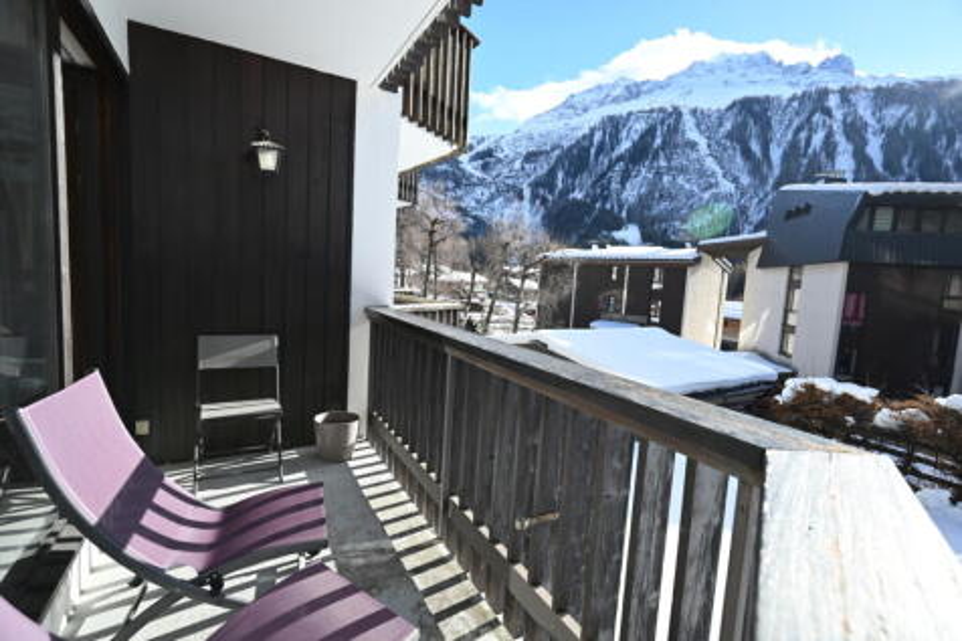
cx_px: 481
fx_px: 454
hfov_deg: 93.3
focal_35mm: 17
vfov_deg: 70.4
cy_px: 320
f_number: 4.5
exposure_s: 1/250
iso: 200
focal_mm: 17
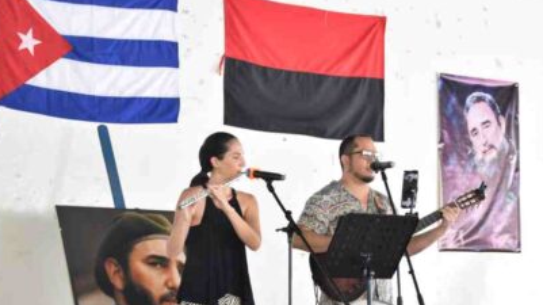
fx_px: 1410
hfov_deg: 21.8
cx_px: 298
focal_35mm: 98
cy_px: 174
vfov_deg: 12.3
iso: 1600
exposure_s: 1/80
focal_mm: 50
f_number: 5.6
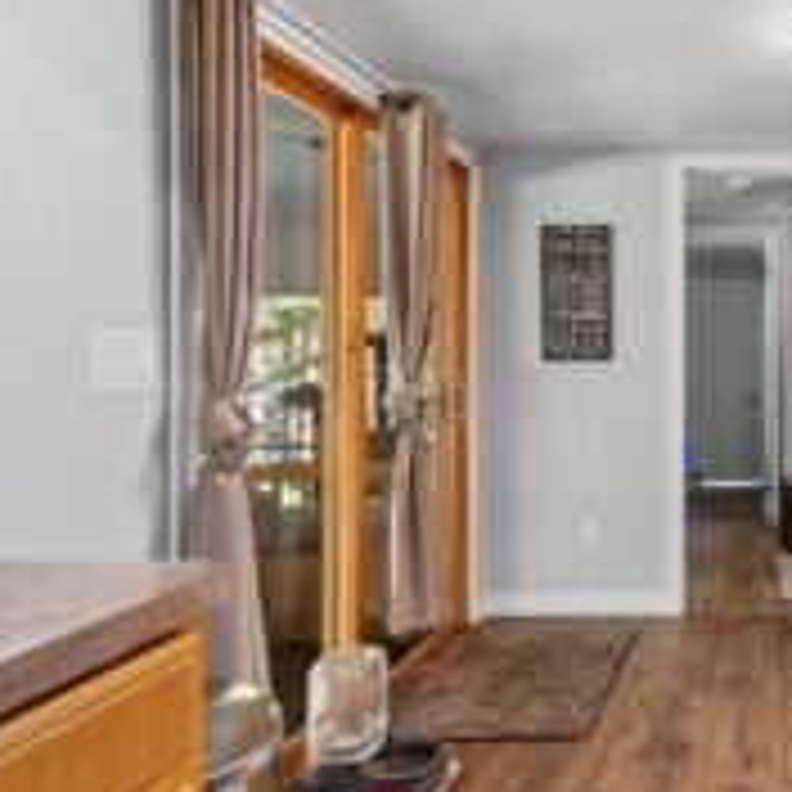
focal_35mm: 29
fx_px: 751
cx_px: 788
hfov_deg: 46.7
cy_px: 443
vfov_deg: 55.5
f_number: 9
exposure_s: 1
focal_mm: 10
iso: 200
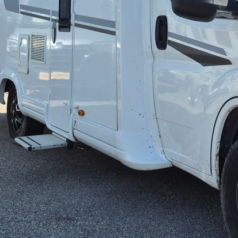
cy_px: 50
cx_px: 250
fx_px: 490
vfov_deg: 26.8
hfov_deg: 25.6
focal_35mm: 63
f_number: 1.8
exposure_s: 1/5808
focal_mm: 5.4
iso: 80
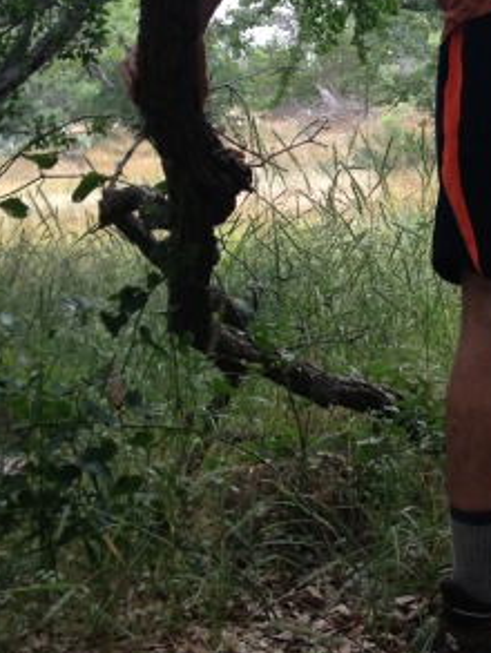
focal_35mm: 102
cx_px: 632
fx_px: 1928
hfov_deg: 14.0
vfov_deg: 19.1
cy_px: 139
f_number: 2.4
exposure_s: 1/124
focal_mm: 4.28
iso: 50
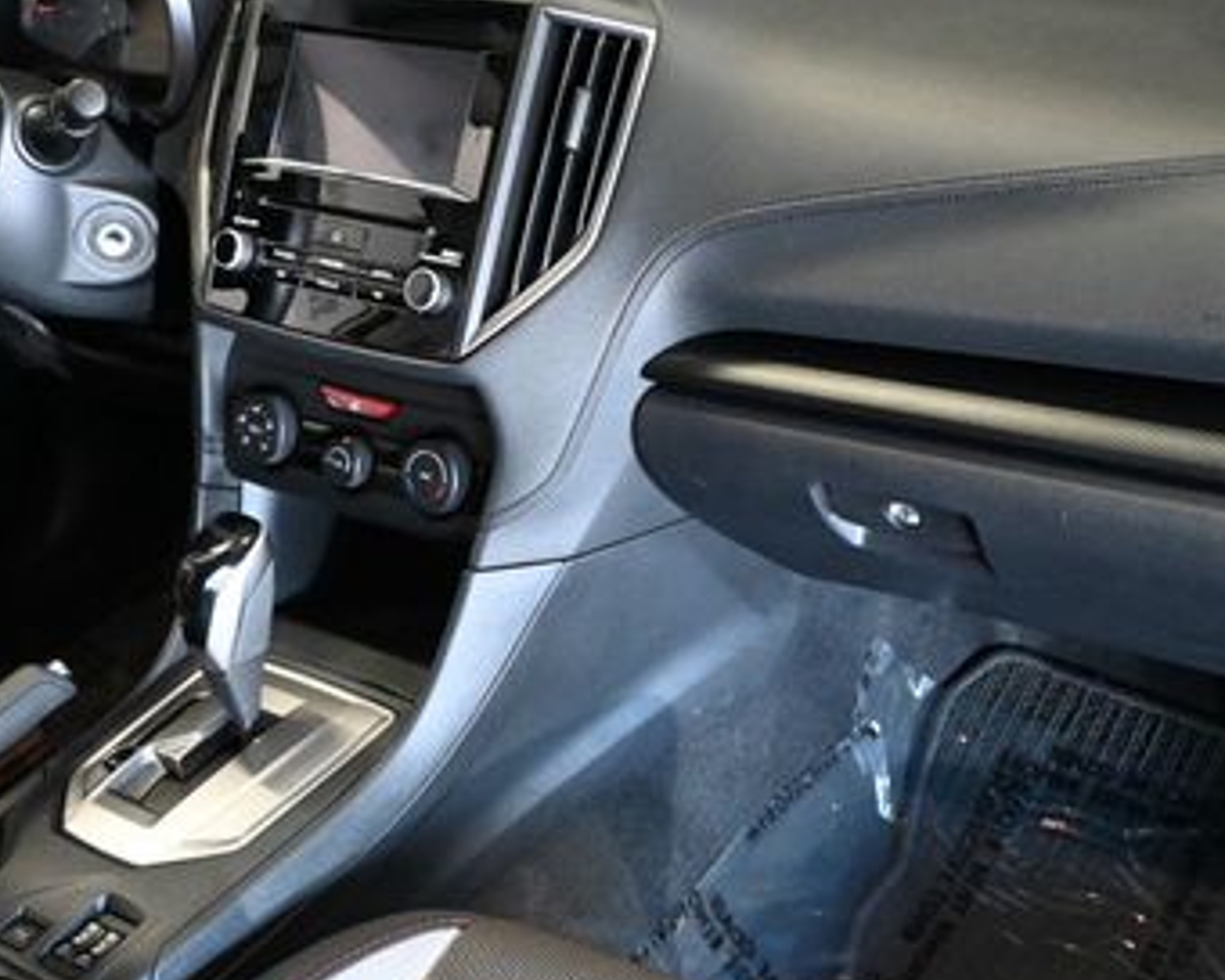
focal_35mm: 53
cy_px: 530
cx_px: 649
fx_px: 1922
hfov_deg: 35.3
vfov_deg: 28.6
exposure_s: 1/60
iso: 5000
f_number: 3.8
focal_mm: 20
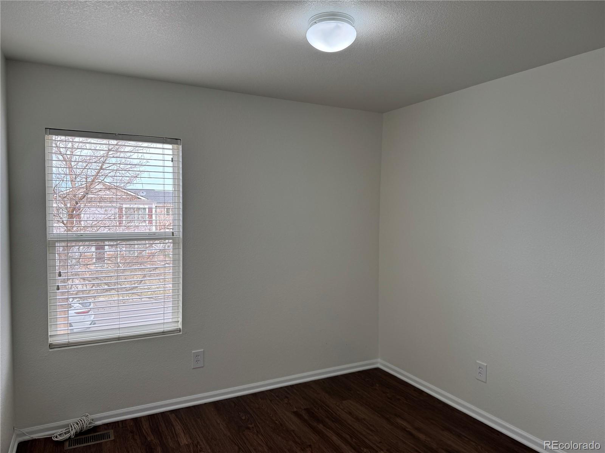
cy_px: 226
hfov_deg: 71.6
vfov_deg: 56.8
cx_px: 302
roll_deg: -1.1
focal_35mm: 24
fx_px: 419
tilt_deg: -3.8
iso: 80
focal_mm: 6.76
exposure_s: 1/241
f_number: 1.78
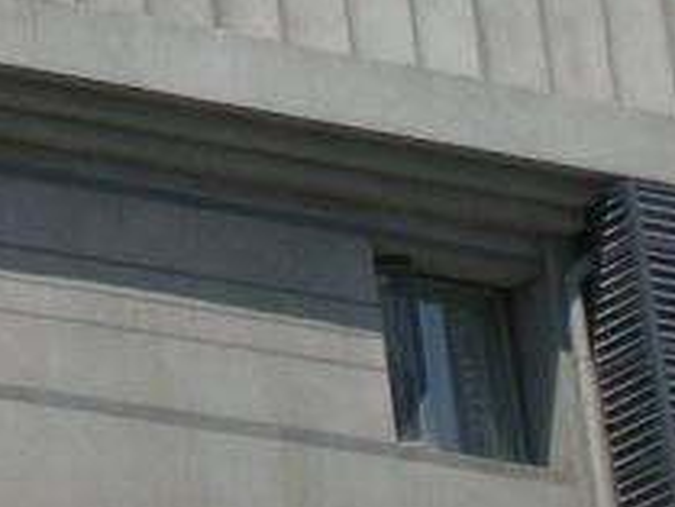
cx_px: -472
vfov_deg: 5.4
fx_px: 5346
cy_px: -242
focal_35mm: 274
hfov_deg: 7.1
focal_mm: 9.3
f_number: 5.6
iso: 50
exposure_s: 1/226
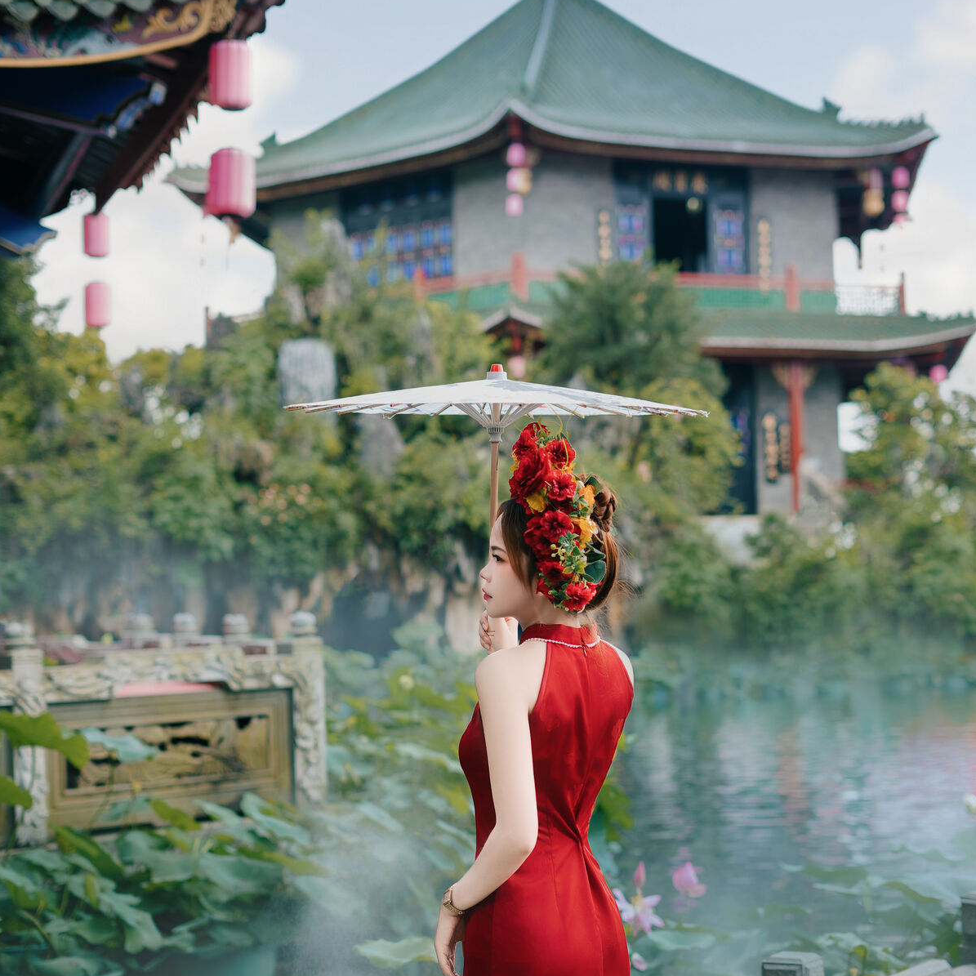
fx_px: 2042
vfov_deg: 26.9
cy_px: 529
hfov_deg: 26.9
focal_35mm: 64
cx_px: 488
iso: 100
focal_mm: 50
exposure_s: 1/400
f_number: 2.2
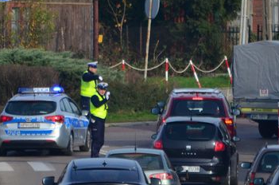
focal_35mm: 924
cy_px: 121
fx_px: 7142
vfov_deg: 1.5
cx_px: 180
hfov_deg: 2.2
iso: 400
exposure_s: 1/2500
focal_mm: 300
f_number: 5.6
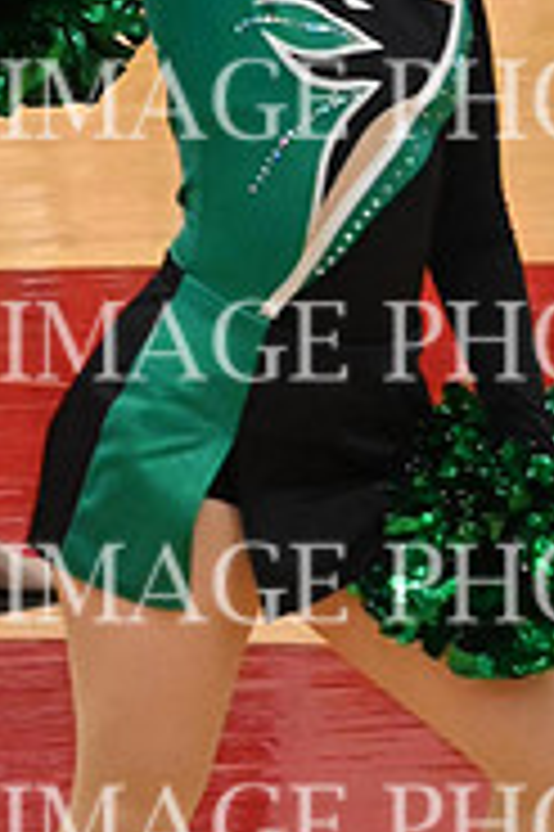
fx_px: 16326
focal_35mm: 706
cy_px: 220
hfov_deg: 1.9
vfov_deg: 2.9
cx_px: 354
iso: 8000
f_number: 4
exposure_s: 1/400
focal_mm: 150
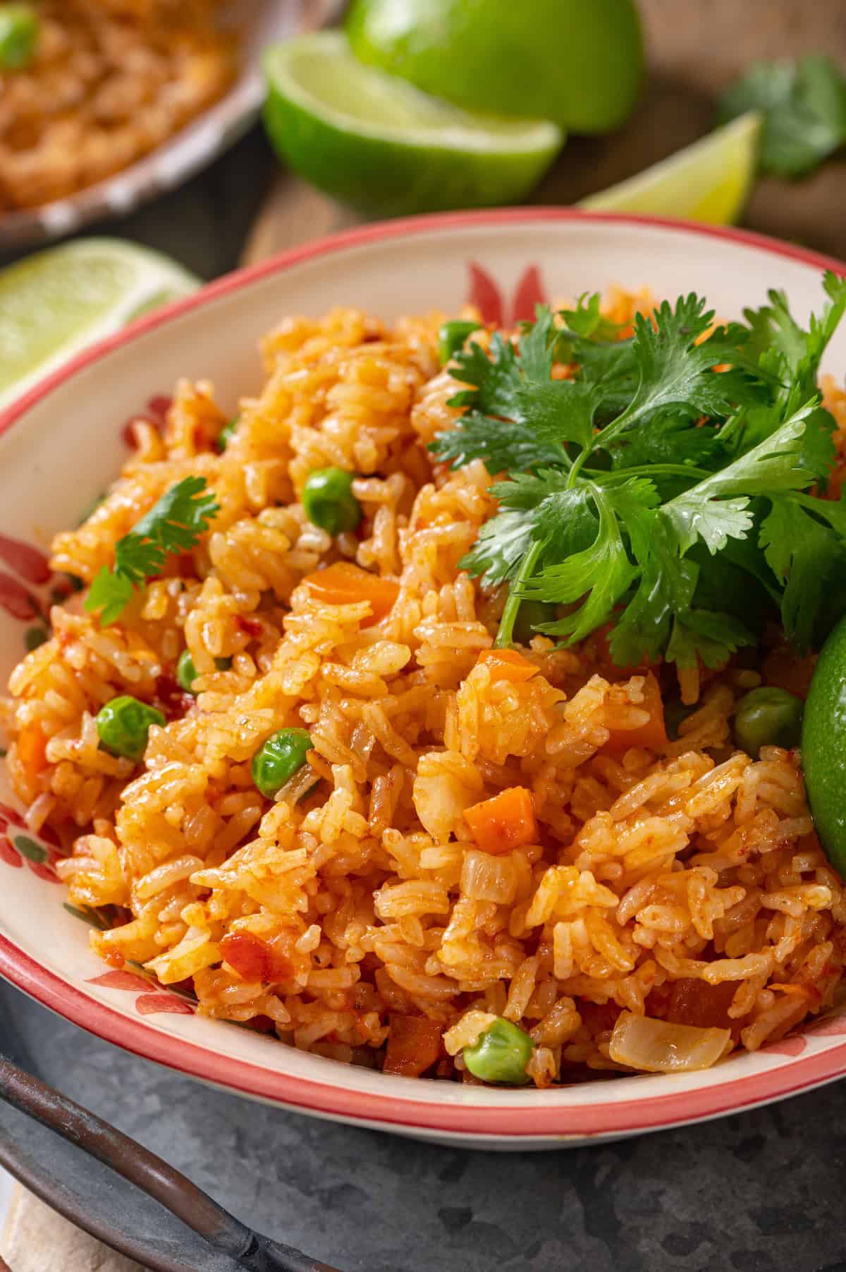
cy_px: 636
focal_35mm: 105
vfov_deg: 19.5
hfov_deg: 13.0
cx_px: 423
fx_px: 3707
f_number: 13
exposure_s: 1/160
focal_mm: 105
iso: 100
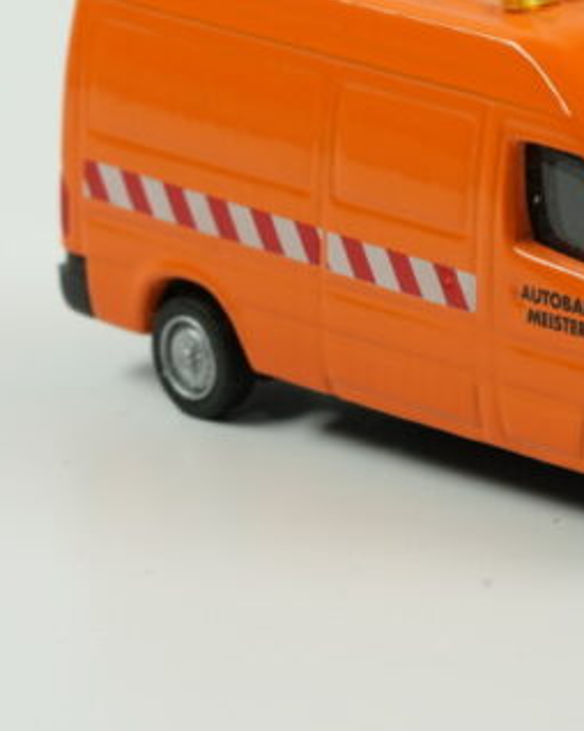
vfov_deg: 7.1
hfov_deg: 5.7
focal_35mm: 272
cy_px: 232
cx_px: 494
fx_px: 5882
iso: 320
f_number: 14
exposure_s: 1/8
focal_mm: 90
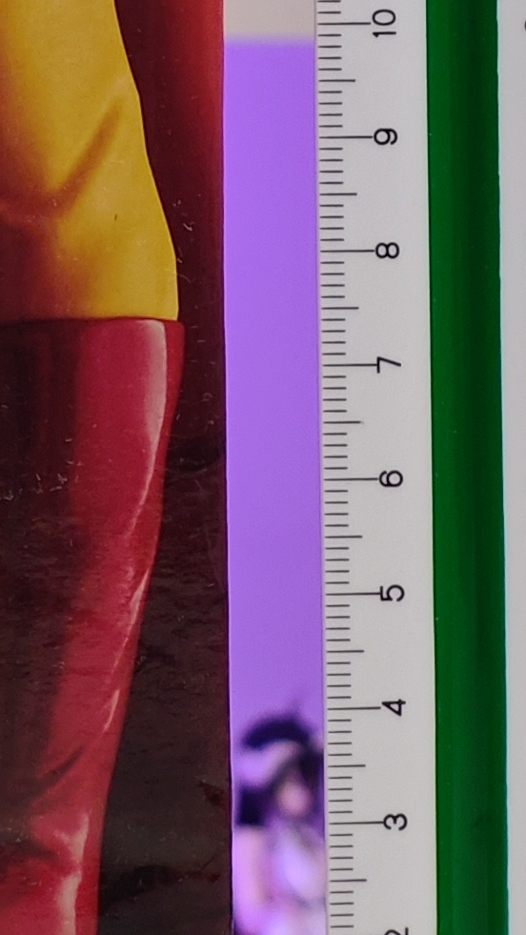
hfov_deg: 4.1
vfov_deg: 7.4
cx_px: -463
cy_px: -102
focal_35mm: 290
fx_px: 7189
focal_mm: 7.48
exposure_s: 1/17.3
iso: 400
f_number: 2.4
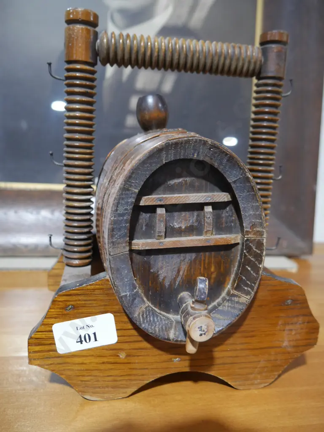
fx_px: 349
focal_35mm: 28
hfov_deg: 49.7
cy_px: 216
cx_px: 162
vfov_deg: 63.4
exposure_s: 1/60
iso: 1000
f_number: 3.5
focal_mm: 14
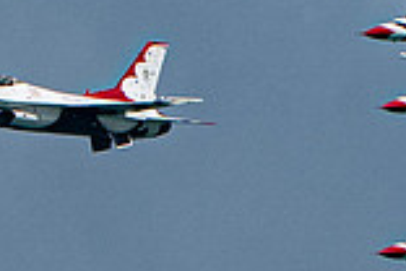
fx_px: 40664
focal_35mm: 3606
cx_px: 292
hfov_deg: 0.6
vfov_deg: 0.4
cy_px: 251
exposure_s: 1/1600
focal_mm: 400
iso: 800
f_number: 10
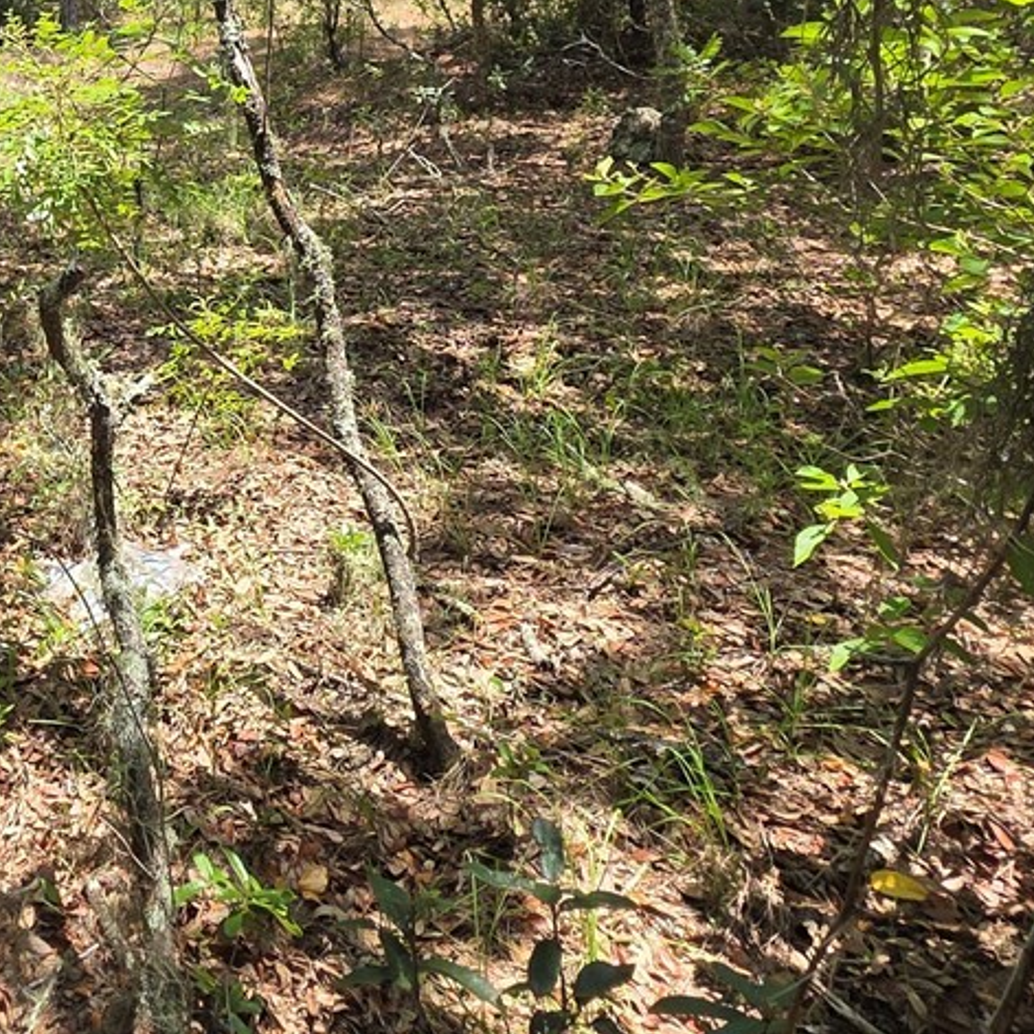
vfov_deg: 39.2
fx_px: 1318
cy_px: 70
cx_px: -154
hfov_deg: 35.4
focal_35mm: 39
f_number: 1.9
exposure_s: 1/748
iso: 40
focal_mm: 2.2
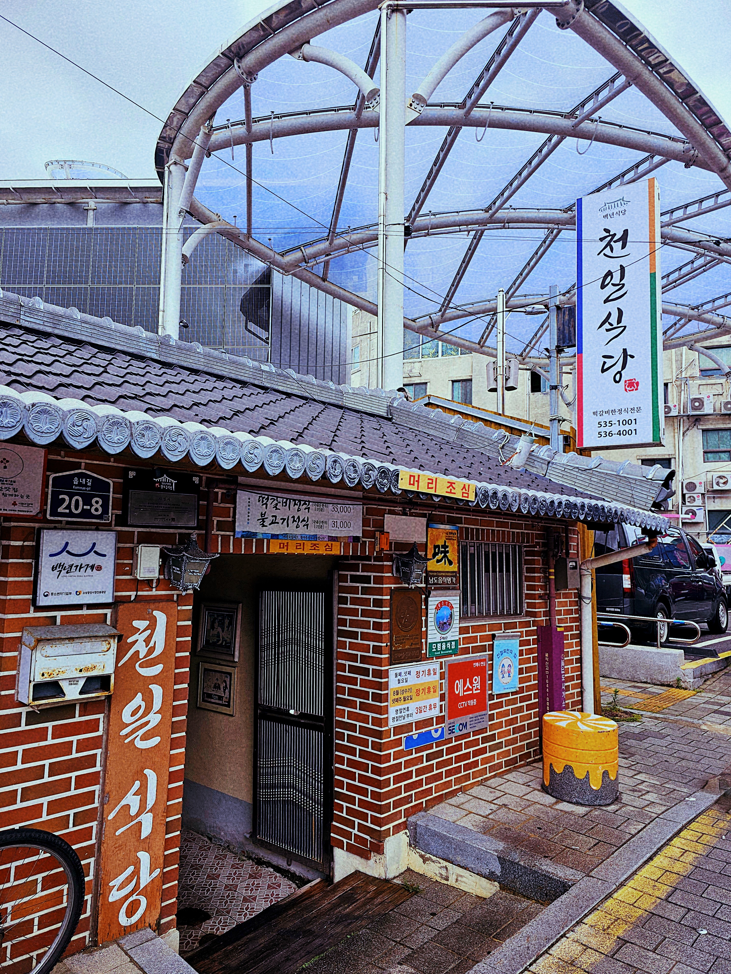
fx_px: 648
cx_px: 366
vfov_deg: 73.9
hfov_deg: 58.9
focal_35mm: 23
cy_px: 487
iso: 10
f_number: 1.7
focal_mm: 6.3
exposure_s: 1/412
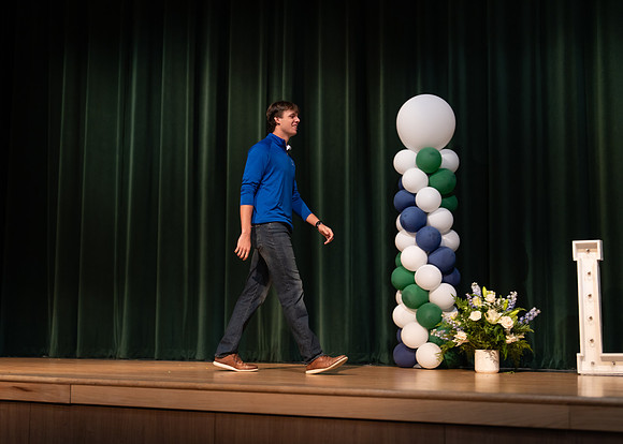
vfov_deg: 25.6
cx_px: 294
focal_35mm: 55
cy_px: 223
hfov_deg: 35.3
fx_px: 978
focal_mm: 50
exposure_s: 1/320
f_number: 1.2
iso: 500
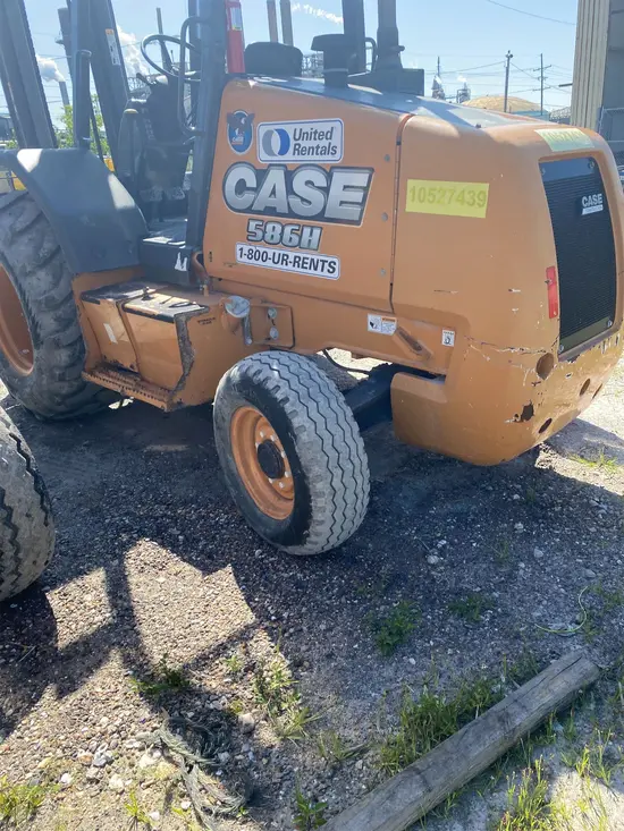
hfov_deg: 53.1
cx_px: 312
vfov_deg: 67.3
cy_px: 416
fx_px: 625
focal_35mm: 26
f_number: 1.8
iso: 32
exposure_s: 1/912
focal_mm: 4.25
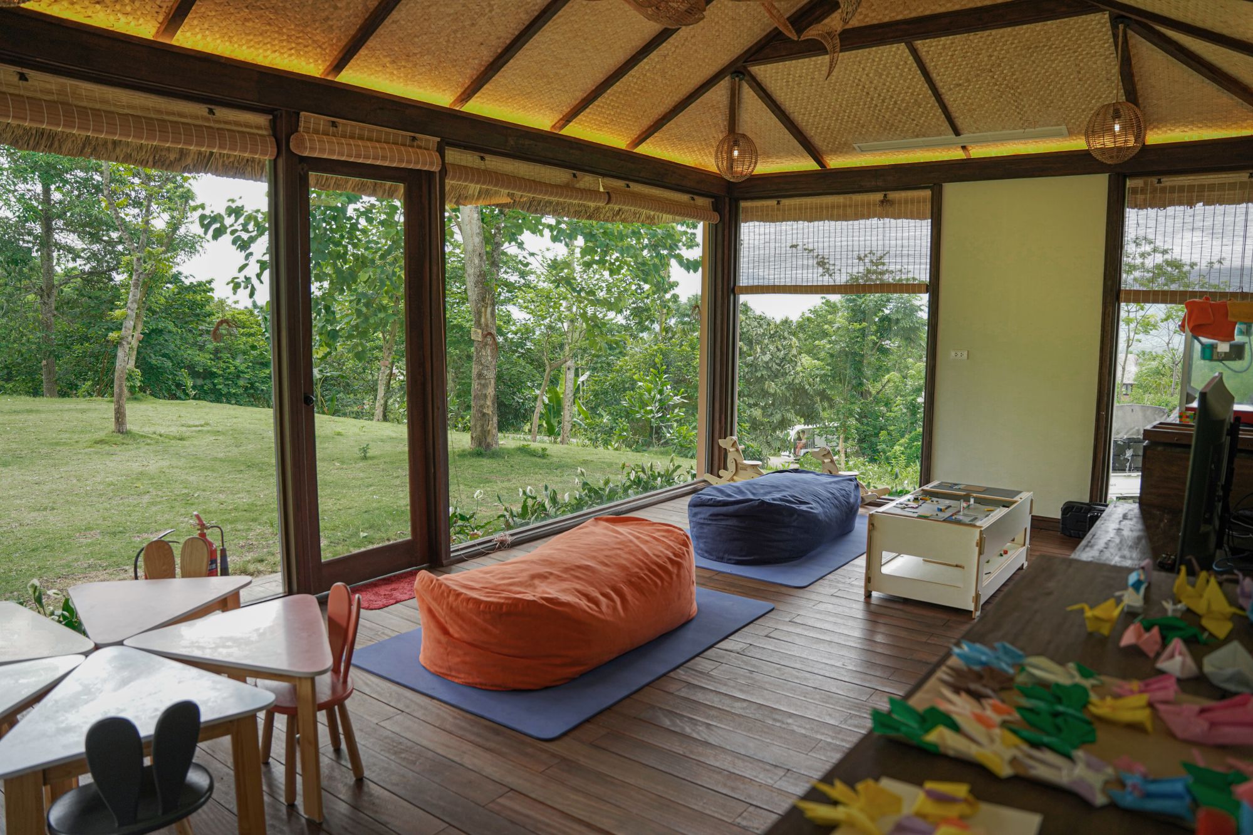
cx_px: 626
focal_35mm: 24
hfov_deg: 73.7
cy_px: 418
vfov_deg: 53.1
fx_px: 835
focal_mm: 24
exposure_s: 1/200
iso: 250
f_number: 3.5
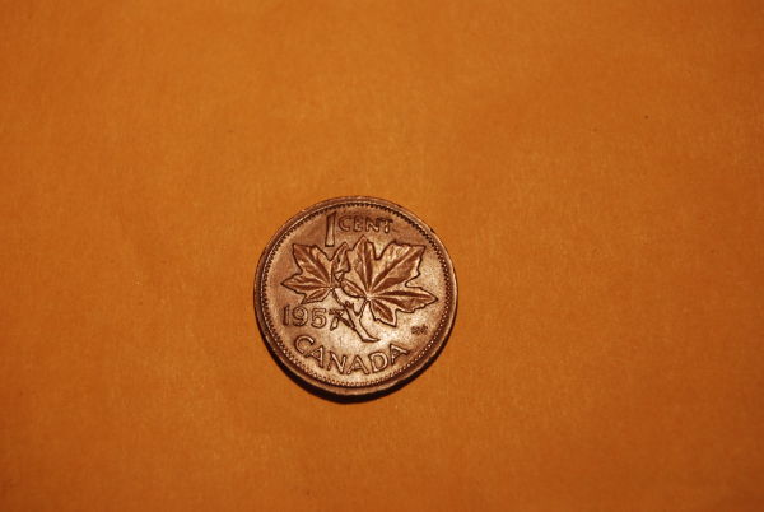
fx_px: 1753
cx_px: 382
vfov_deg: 16.6
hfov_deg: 24.6
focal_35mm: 82
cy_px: 256
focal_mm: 55
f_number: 5.6
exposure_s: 1/60
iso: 200
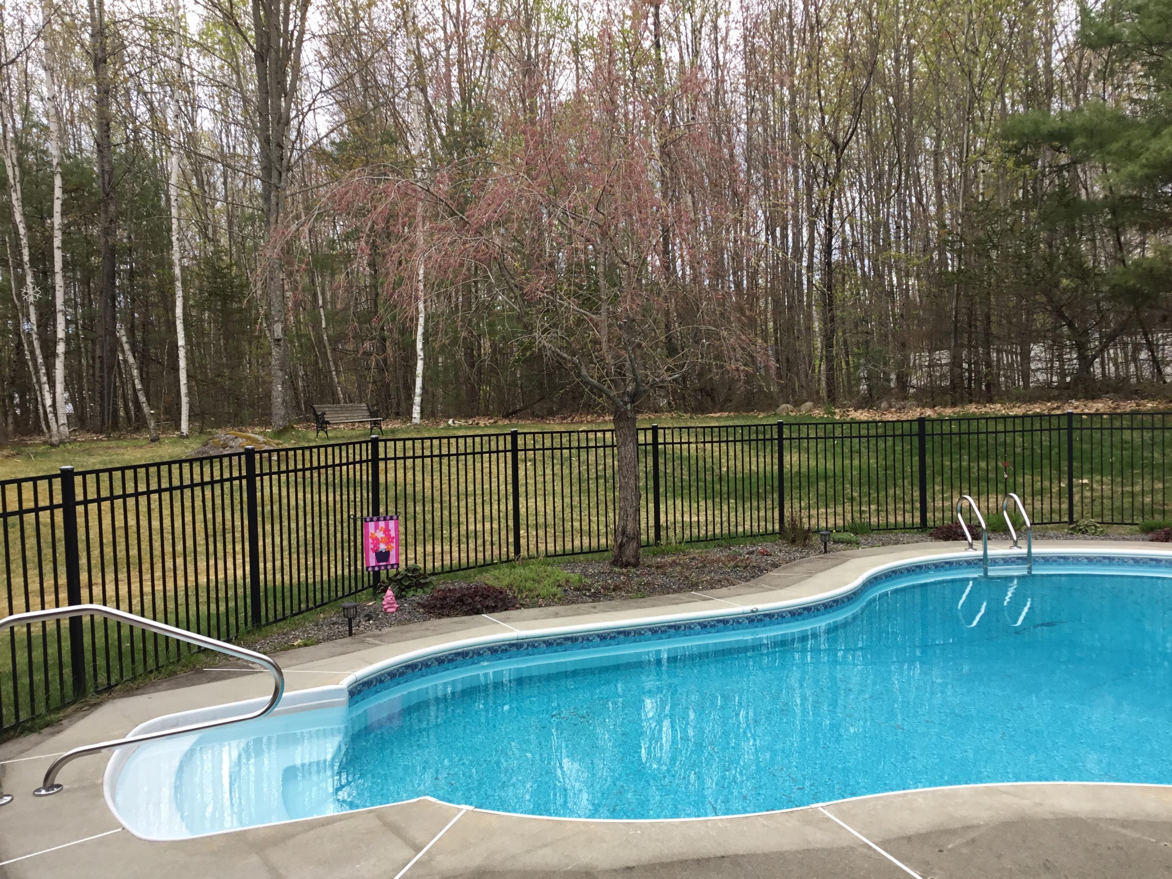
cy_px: 440
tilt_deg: -3.3
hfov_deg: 58.4
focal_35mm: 31
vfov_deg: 45.4
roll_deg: +0.8
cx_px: 586
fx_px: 1050
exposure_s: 1/187
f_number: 2.4
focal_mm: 3.3
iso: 25
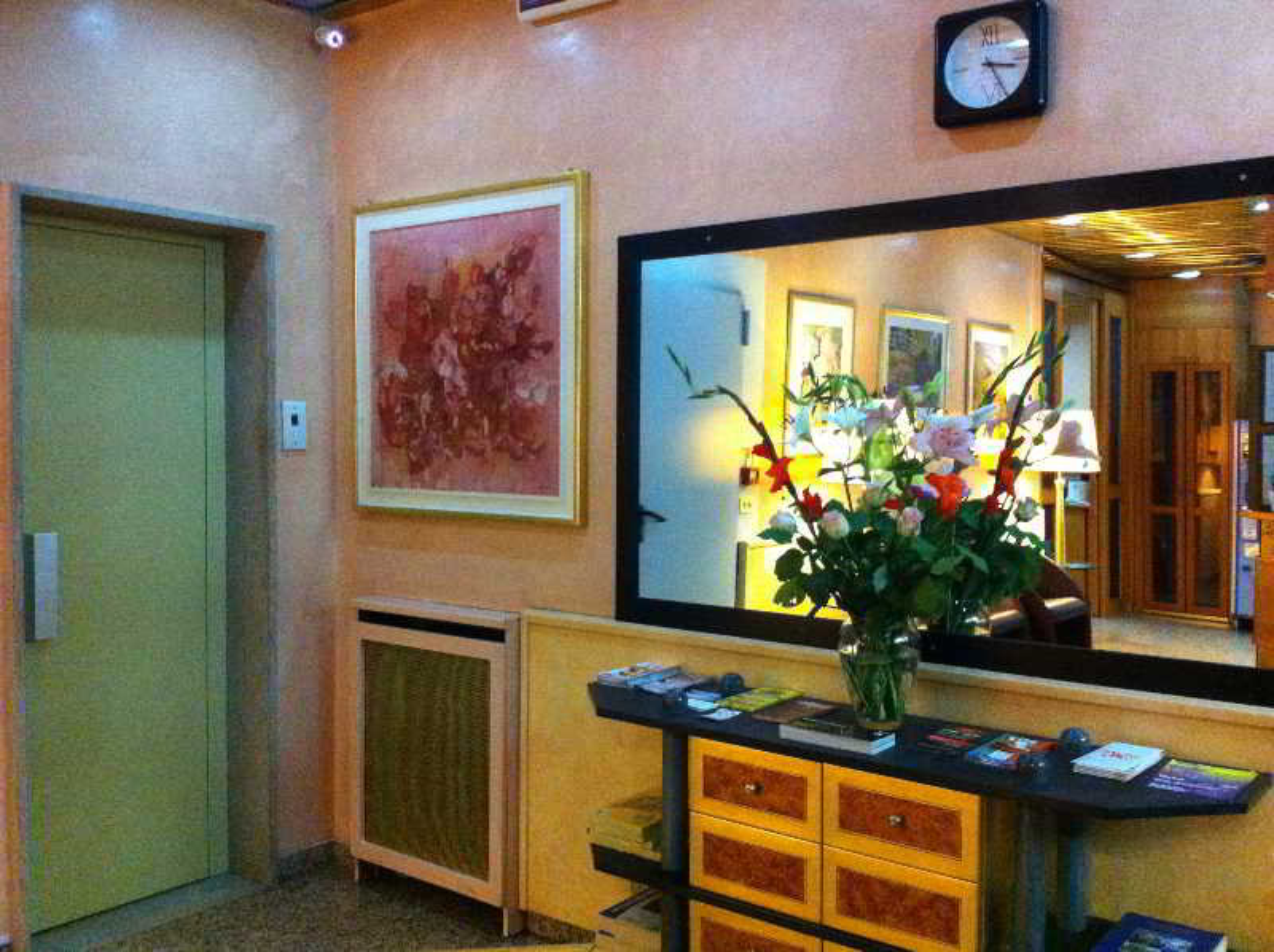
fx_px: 1287
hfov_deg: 52.7
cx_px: 637
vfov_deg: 40.6
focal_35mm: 35
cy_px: 476
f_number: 2.8
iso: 640
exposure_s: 1/15
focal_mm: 3.85
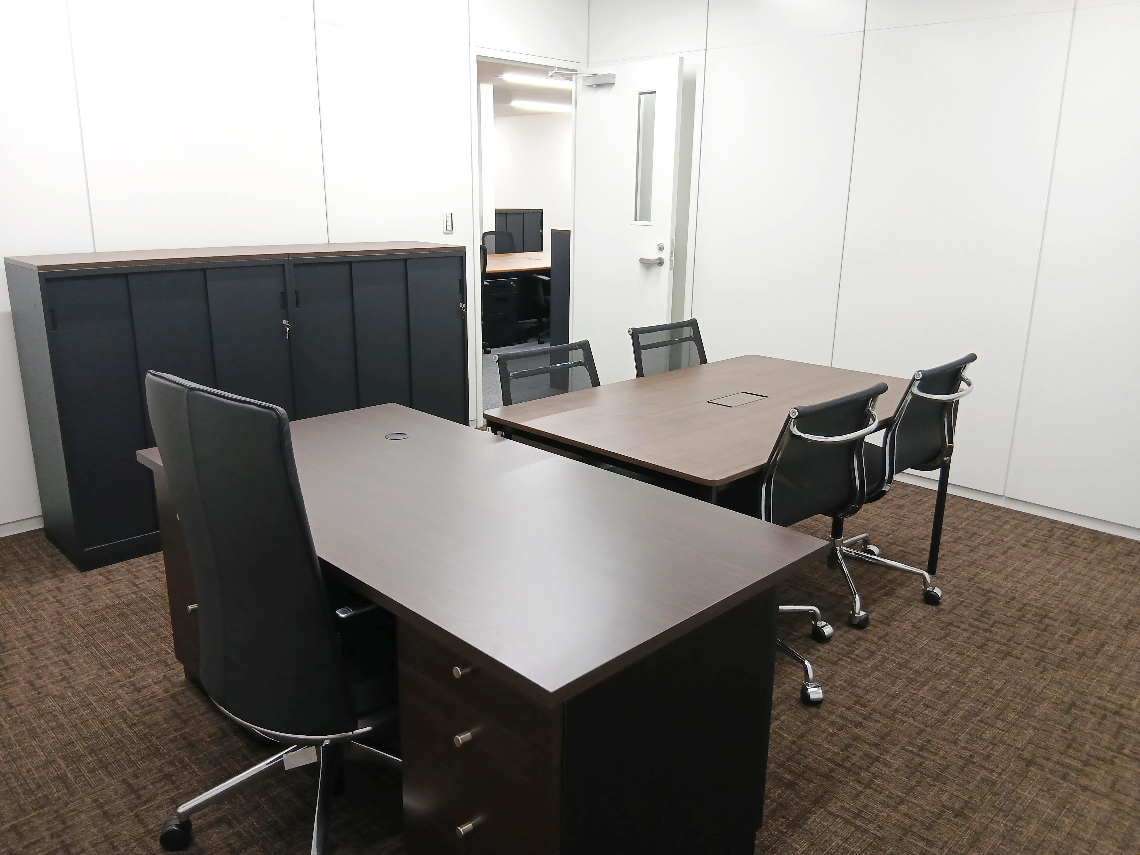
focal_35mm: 26
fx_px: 856
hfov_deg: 67.3
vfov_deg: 53.1
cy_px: 428
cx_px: 570
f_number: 1.8
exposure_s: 1/50
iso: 80
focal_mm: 3.86
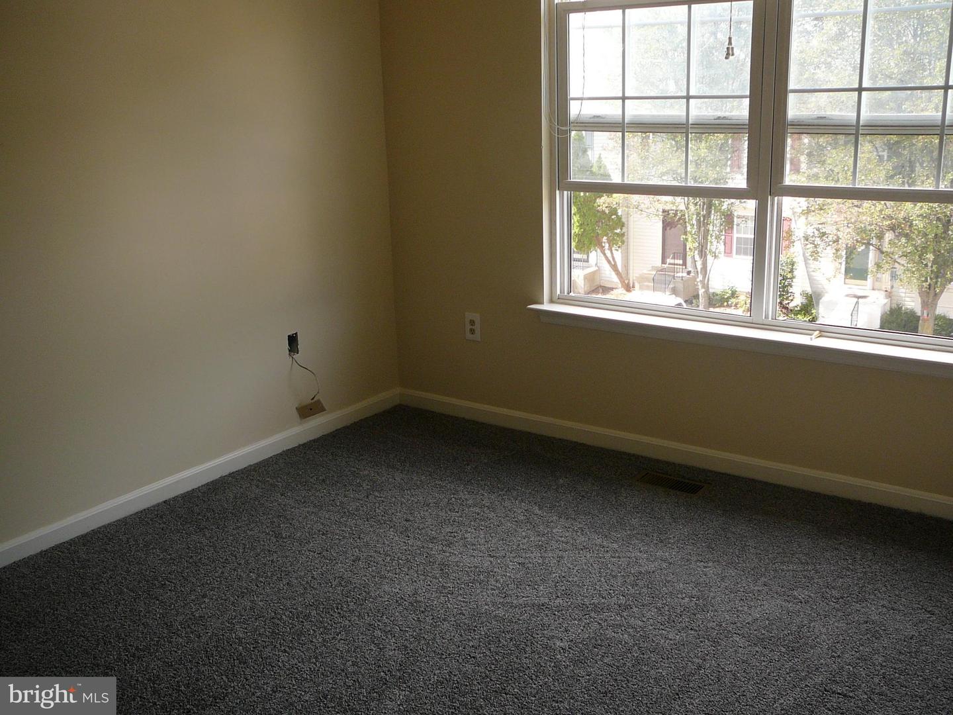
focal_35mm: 35
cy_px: 358
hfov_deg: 52.6
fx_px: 964
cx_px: 476
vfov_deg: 40.7
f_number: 2.8
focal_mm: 5.2
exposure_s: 1/80
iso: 80
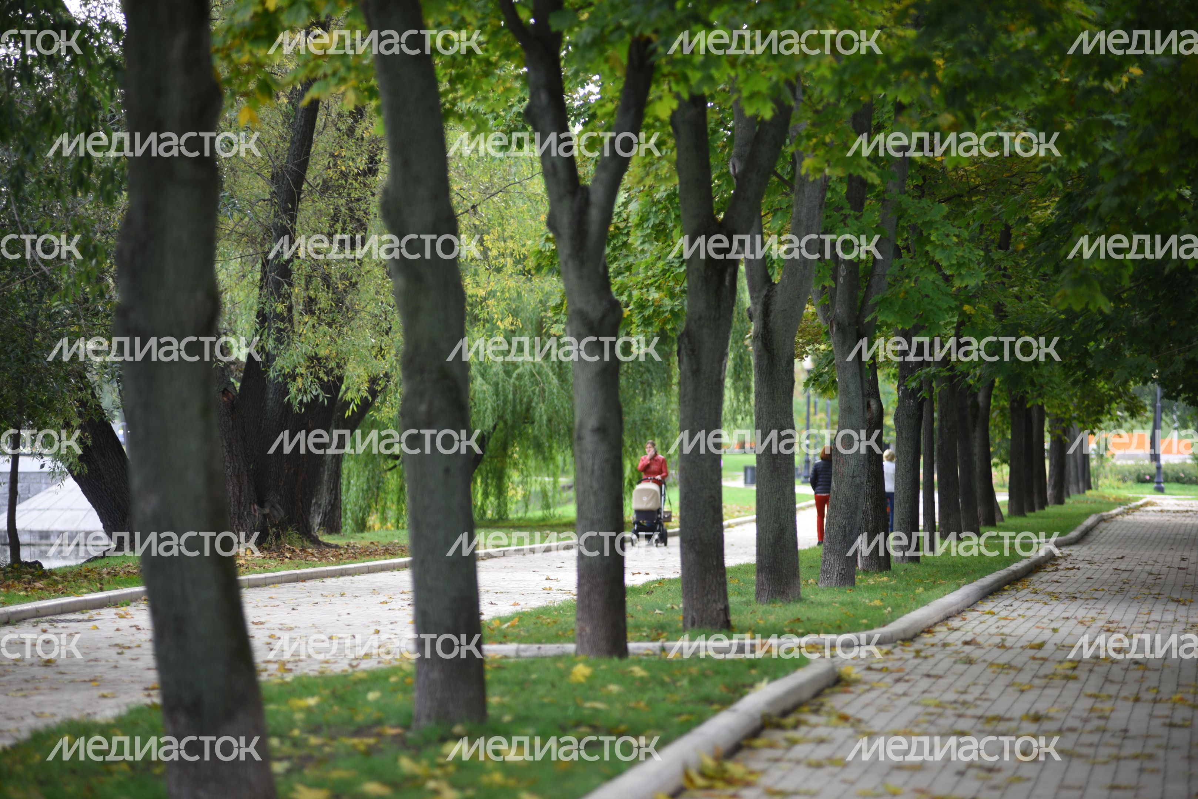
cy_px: 400
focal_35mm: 155
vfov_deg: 8.9
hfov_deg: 13.2
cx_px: 599
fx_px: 5160
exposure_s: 1/200
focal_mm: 155
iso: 400
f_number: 2.8
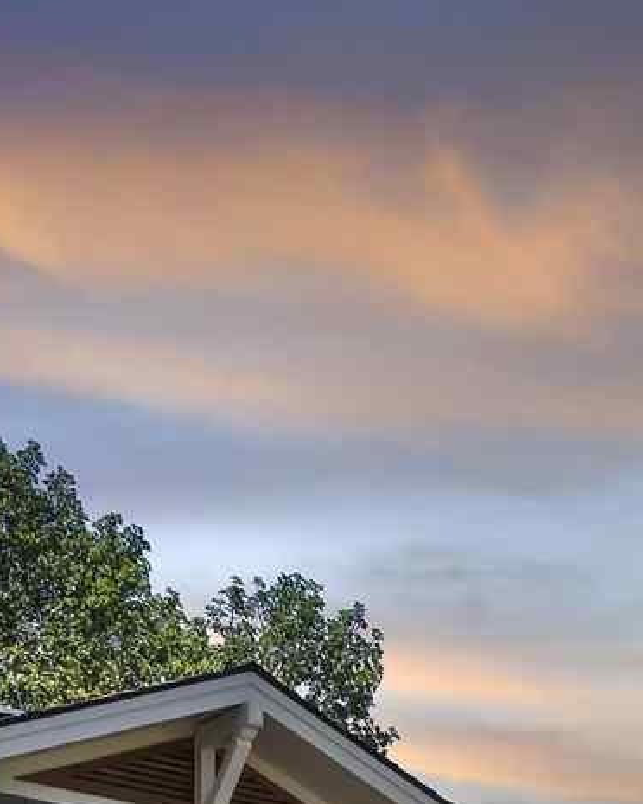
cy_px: 1686
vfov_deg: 13.1
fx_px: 2950
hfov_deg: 12.0
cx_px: 895
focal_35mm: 124
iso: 400
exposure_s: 1/100
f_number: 11
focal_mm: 20
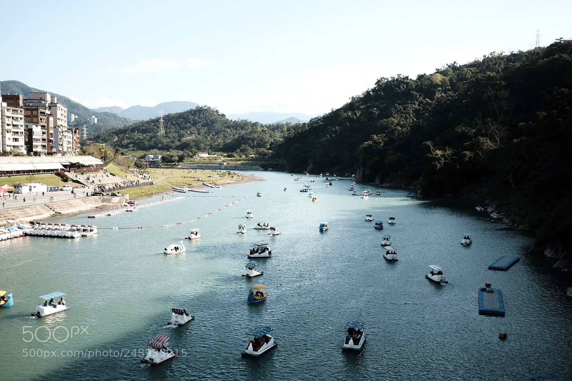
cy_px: 190
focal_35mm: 35
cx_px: 286
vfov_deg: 37.9
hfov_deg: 54.4
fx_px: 556
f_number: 2
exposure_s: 1/2000
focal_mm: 23
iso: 200
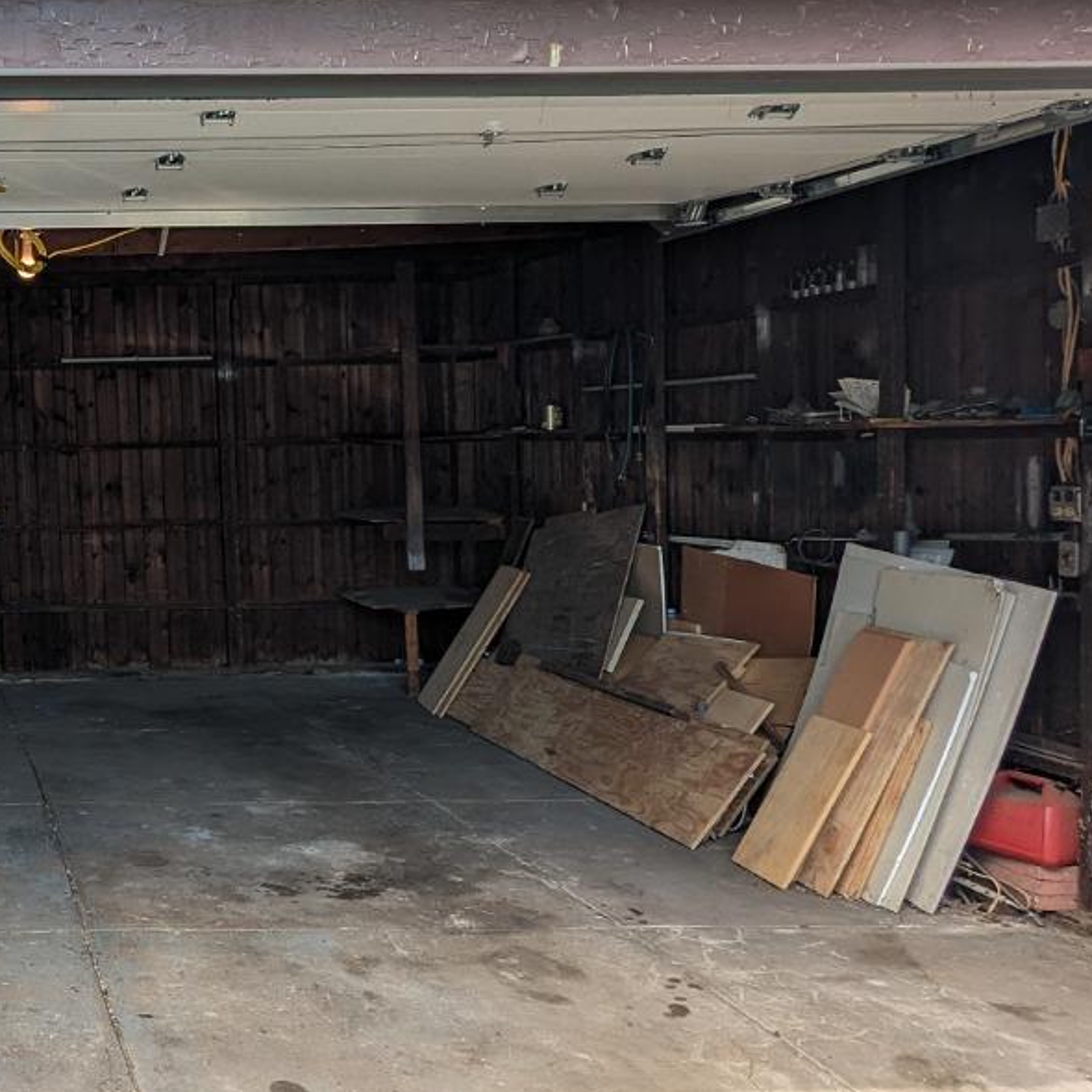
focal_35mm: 36
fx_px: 1285
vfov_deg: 46.0
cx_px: -57
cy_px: 534
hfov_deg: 39.3
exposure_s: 1/275
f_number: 2.2
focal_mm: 2.35
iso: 41
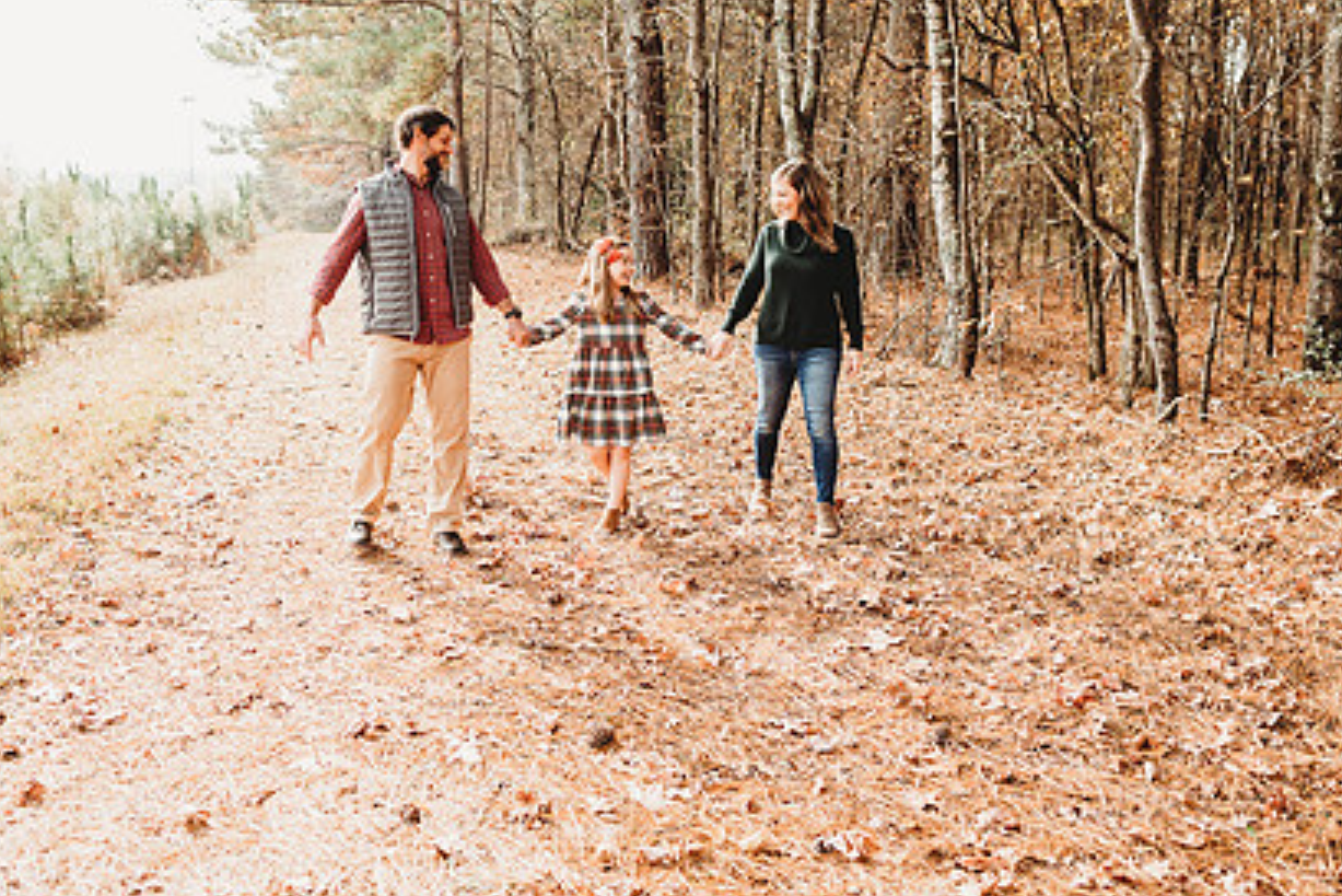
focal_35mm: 34
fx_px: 1268
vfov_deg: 38.7
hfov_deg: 55.7
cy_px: 356
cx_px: 623
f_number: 2.5
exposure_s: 1/500
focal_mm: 24
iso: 100
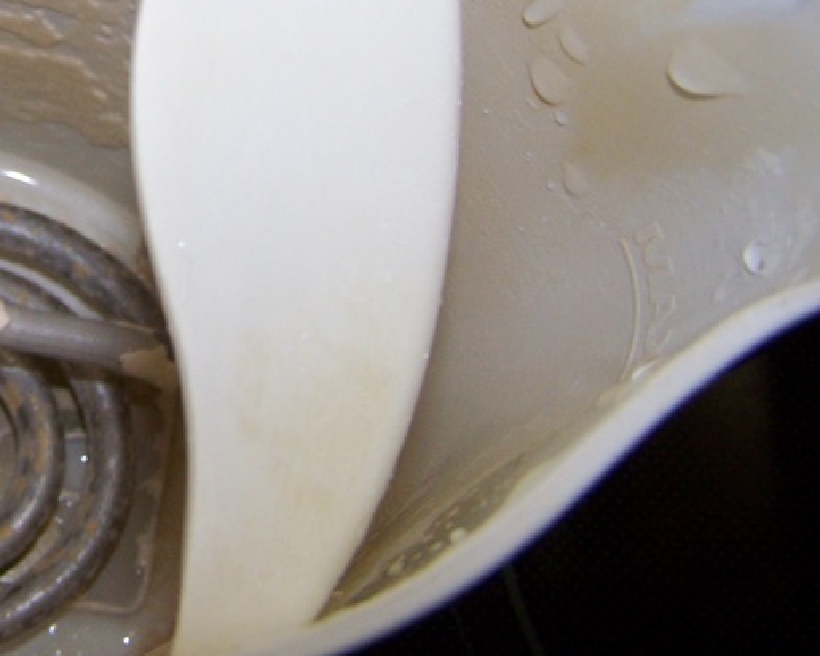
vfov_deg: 19.2
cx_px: -34
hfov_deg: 23.3
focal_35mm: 78
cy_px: 45
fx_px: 1893
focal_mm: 6.3
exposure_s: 1/60
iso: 140
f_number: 2.8
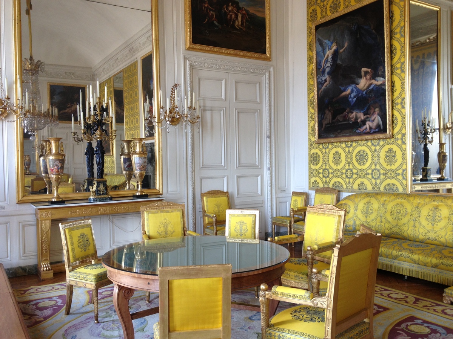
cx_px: 226
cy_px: 170
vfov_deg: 40.7
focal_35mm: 35
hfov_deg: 52.6
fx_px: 458
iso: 64
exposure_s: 1/20
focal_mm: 4.28
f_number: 2.4
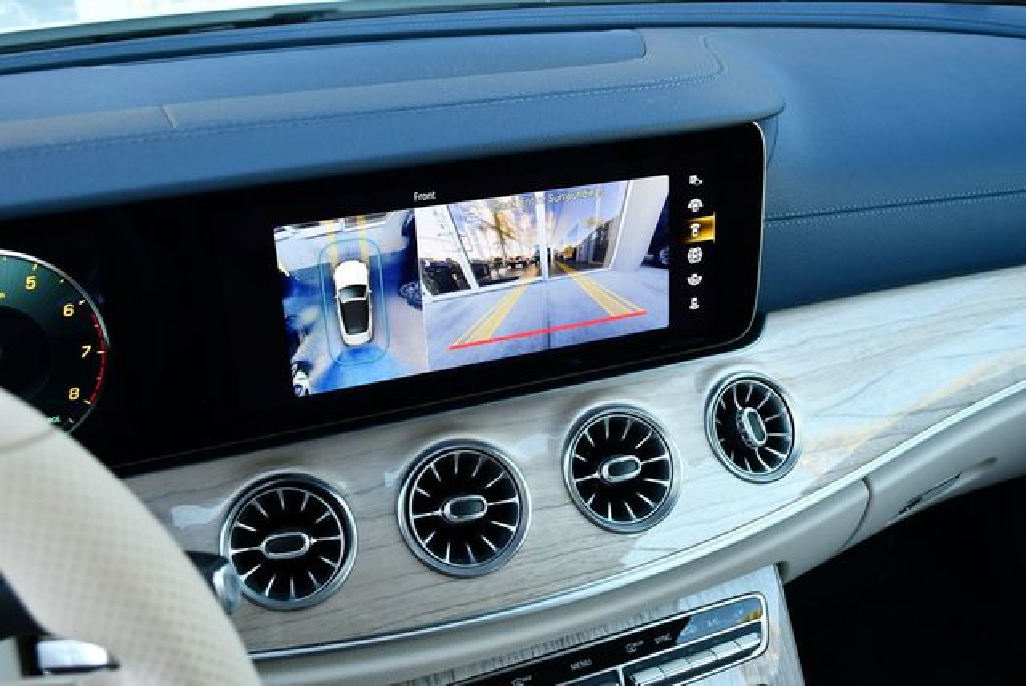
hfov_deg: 53.1
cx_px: 513
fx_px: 1027
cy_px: 343
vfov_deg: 36.9
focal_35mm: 36
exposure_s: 1/250
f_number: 3.5
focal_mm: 18
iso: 720
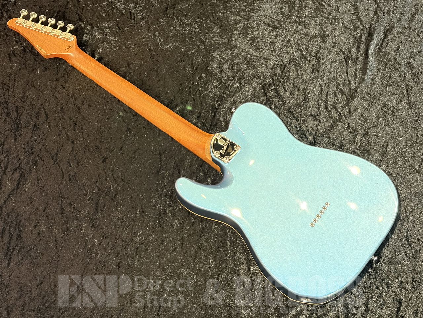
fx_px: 635
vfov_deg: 28.0
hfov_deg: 36.8
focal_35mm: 52
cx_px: 212
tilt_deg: -66.8
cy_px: 159
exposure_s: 1/30
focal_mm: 5.96
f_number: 1.6
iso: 320
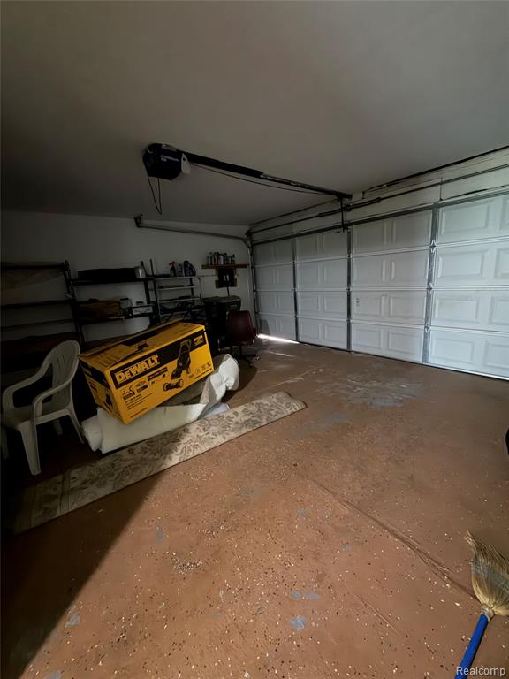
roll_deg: +3.6
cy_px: 340
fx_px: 274
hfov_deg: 85.7
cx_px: 254
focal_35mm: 14
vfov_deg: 102.1
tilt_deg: -12.7
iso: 1000
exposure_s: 1/12
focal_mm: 2.22
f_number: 2.2
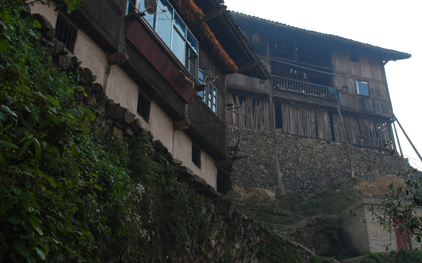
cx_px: 264
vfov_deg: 26.1
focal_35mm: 49
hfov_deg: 40.8
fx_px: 563
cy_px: 77
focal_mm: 24
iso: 200
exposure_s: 1/80
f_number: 8
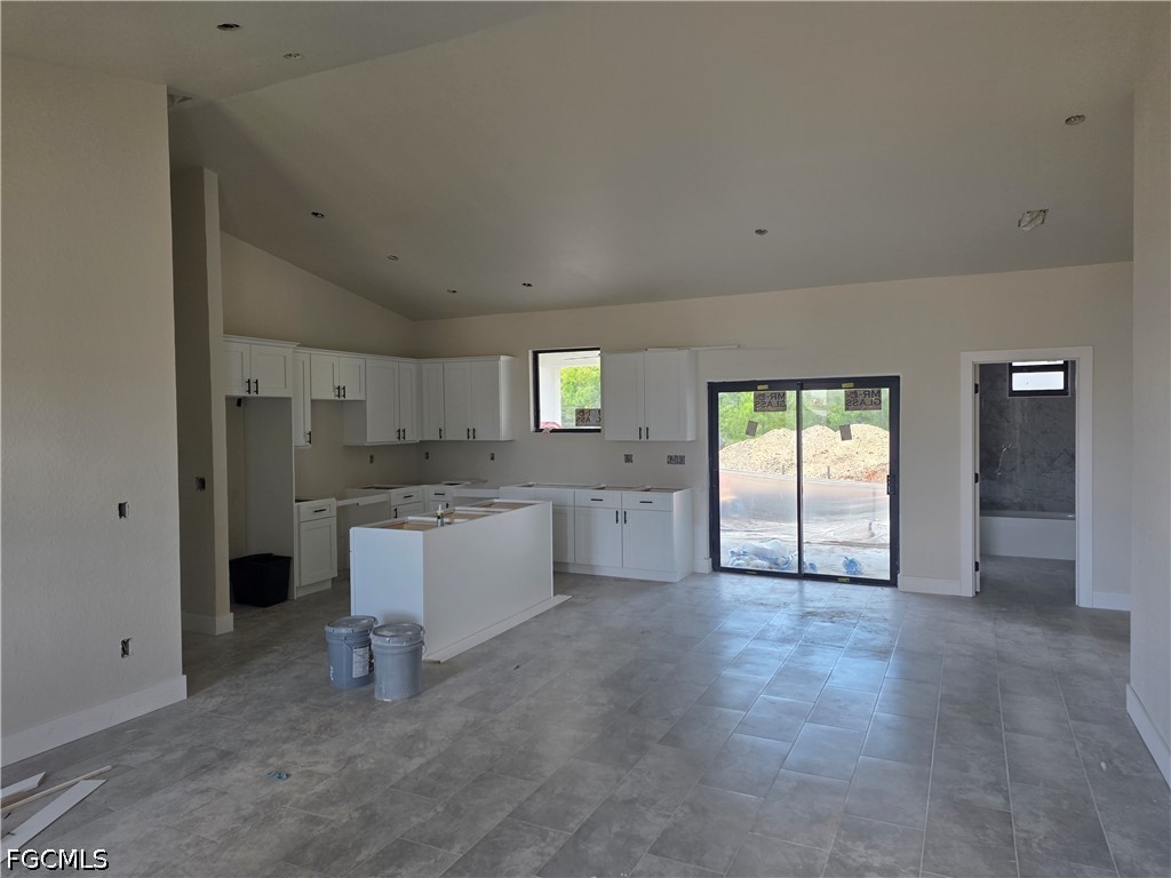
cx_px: 586
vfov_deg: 58.9
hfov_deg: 73.9
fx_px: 778
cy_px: 439
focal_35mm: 23
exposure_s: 1/180
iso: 125
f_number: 1.7
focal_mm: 6.25
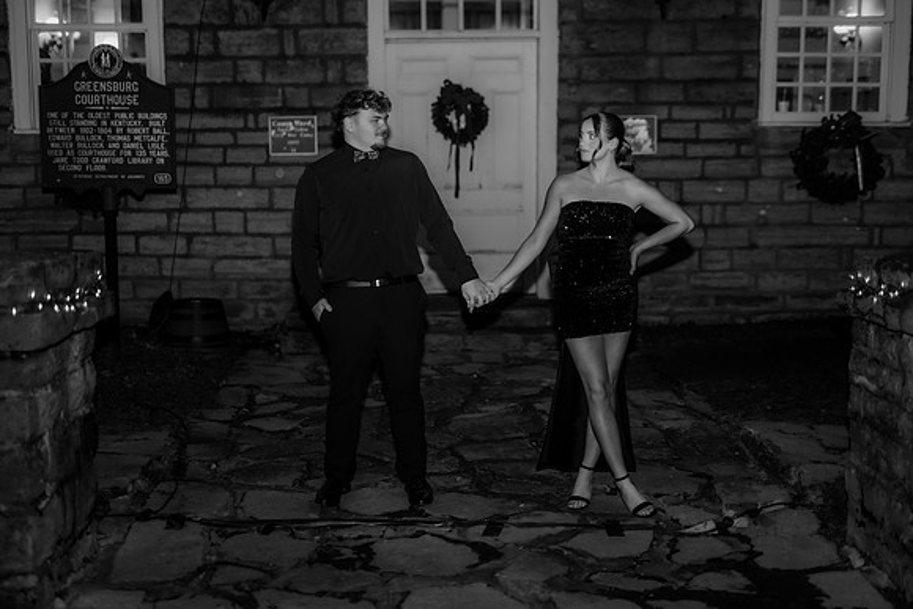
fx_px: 1296
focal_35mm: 51
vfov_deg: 26.4
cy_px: 304
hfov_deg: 38.8
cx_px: 456
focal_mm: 50
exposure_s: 1/200
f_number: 1.4
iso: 320
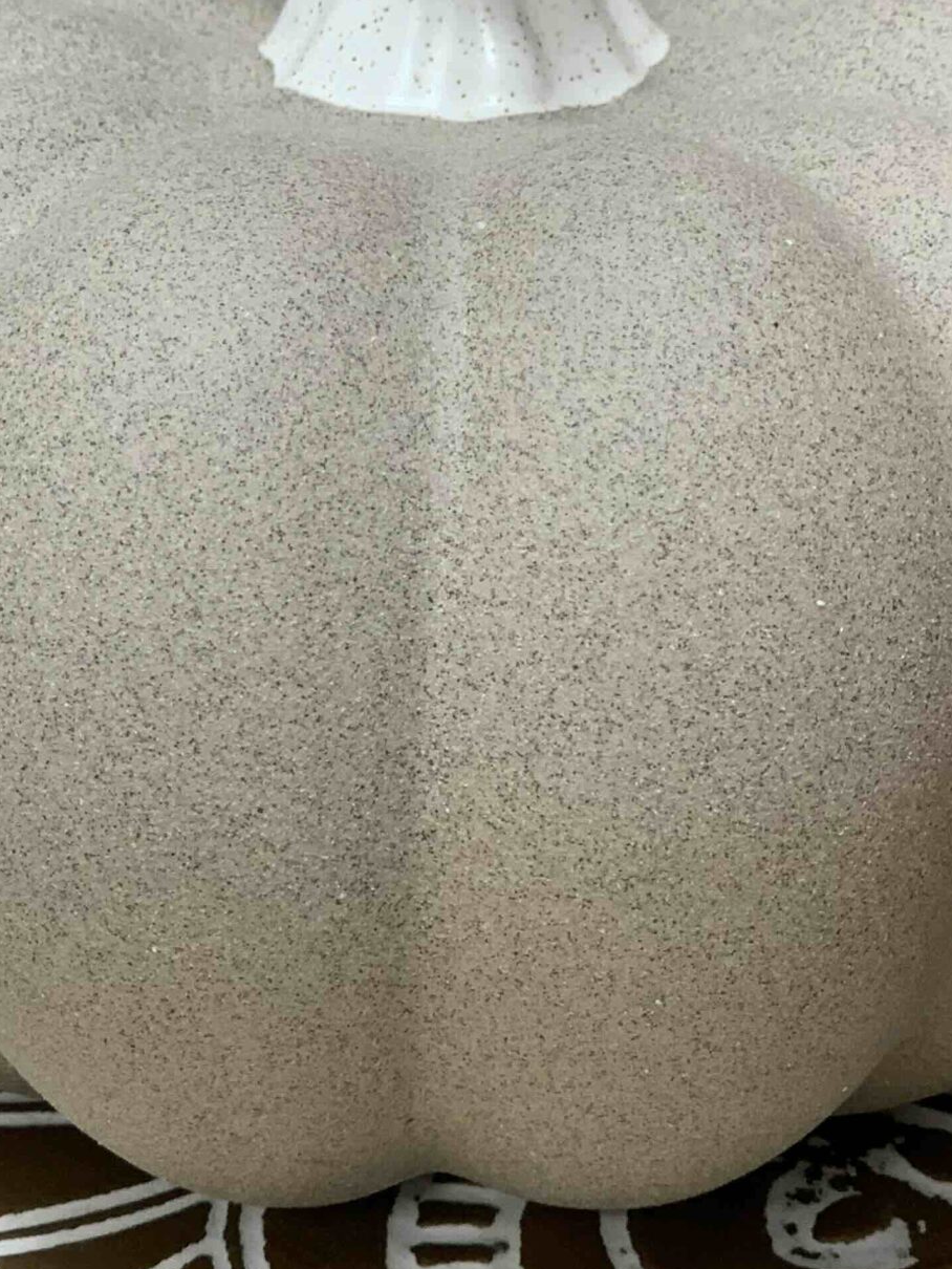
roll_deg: +2.4
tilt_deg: -29.3
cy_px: 687
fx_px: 4032
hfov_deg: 13.5
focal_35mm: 110
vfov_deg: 17.9
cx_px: 447
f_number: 2.4
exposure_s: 1/113
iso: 125
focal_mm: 6
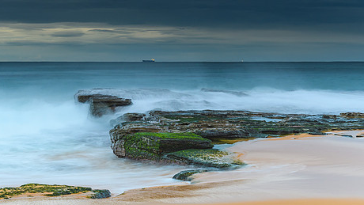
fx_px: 753
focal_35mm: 78
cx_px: 165
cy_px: 68
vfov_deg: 15.5
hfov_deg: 27.2
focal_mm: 35
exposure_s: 2.5
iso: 200
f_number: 5
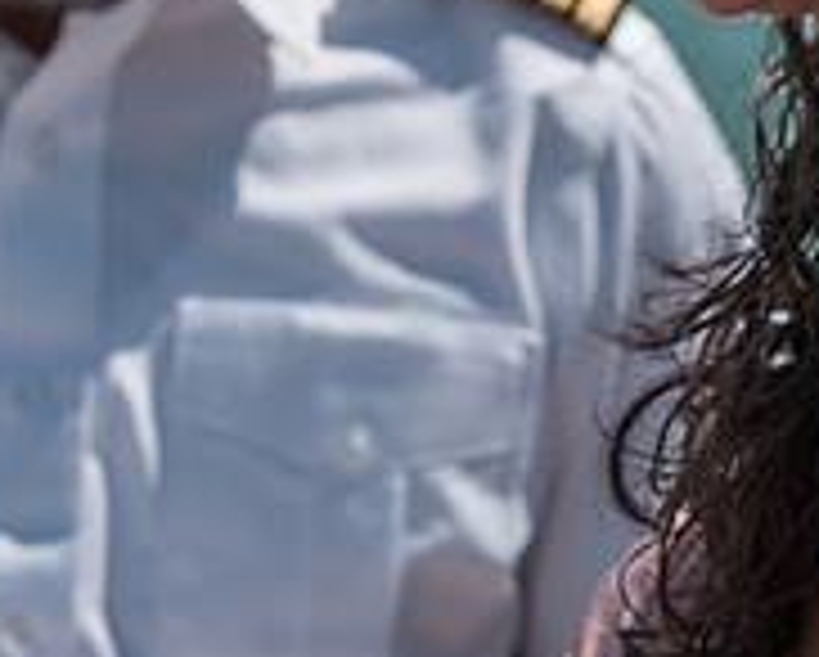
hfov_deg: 6.9
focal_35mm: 281
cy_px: -169
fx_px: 6819
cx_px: 464
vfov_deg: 5.5
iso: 320
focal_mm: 94
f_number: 10
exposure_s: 1/500
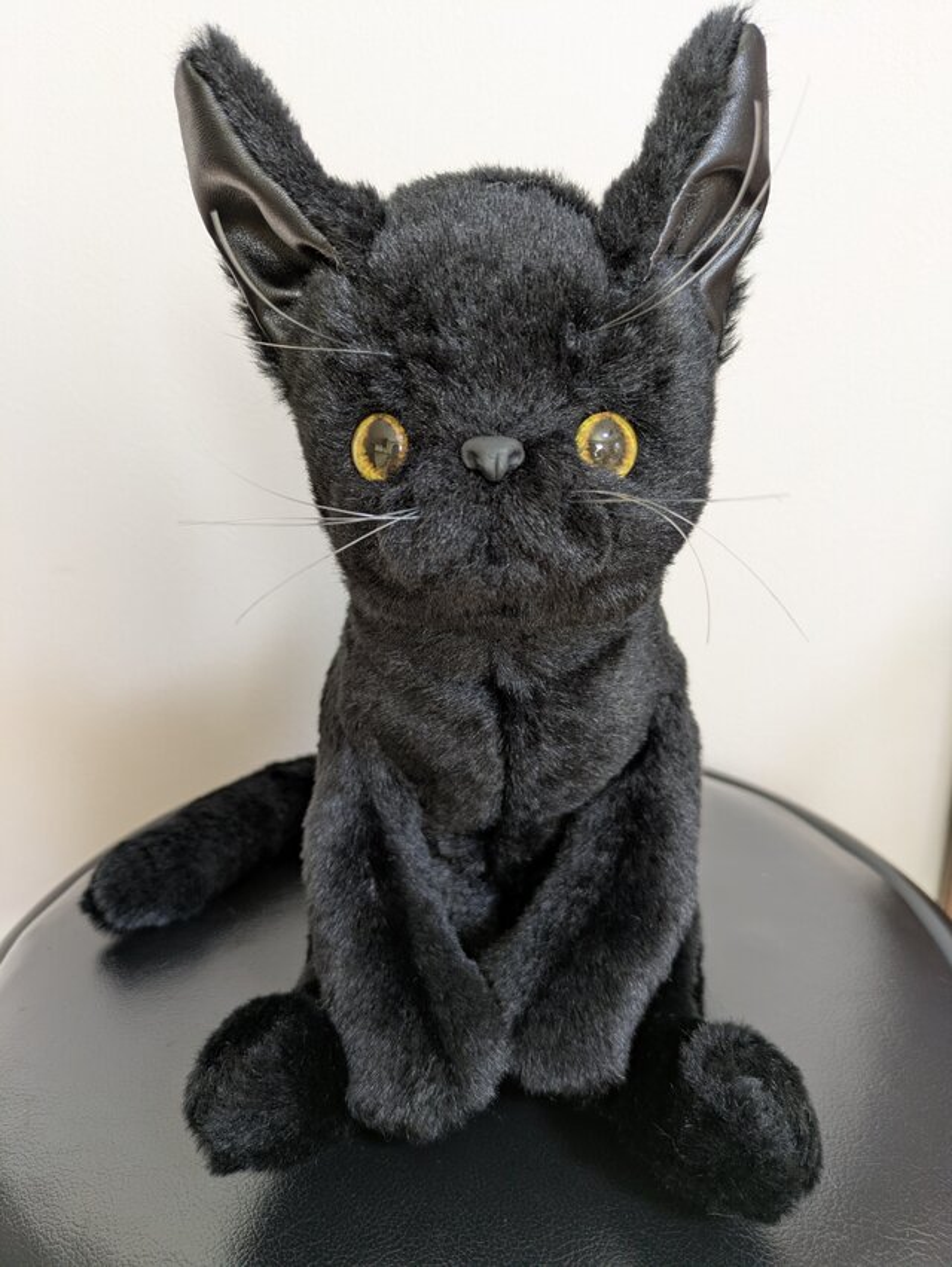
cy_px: 634
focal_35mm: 25
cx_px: 476
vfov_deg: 69.4
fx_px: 916
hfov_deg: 54.9
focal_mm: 5.43
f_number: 1.89
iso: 135
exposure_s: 1/25
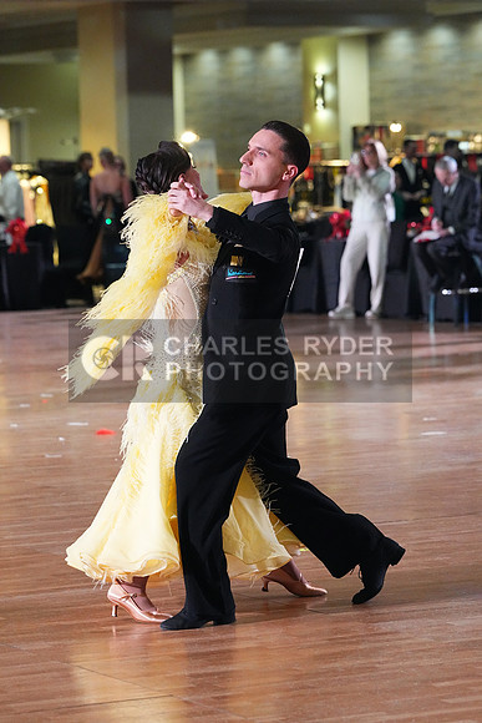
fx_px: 3131
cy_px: 362
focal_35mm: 156
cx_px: 241
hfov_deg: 8.8
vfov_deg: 13.2
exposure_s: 1/400
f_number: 5.6
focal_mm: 156
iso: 10000
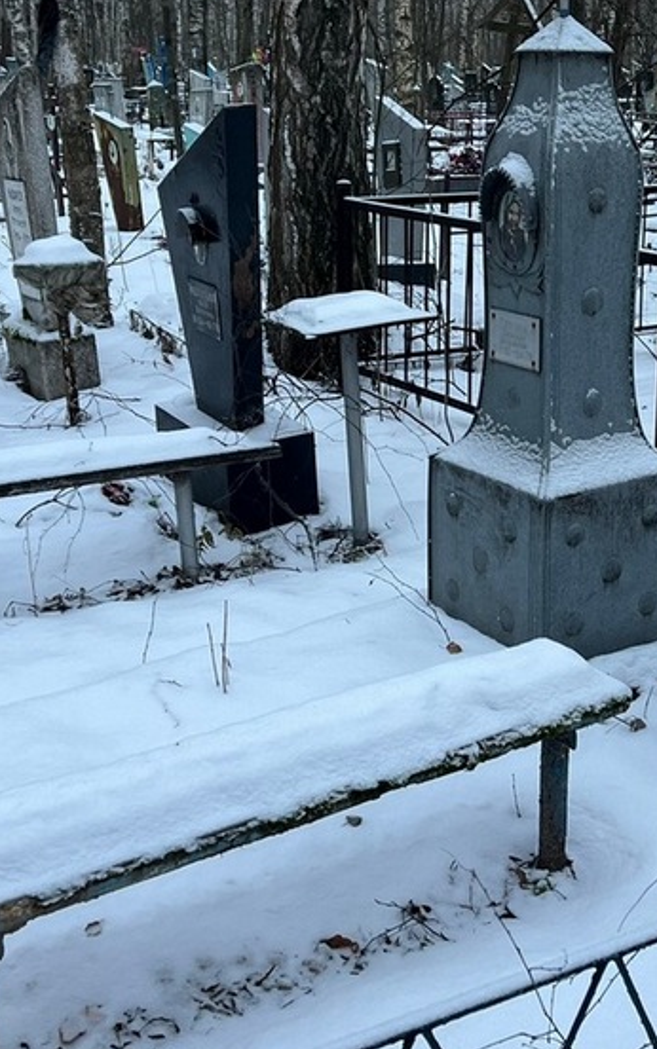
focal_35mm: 51
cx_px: 496
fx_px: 1460
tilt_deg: -11.4
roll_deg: -0.6
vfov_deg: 39.4
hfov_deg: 25.1
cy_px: 412
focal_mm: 5.7
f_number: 1.5
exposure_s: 1/121
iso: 100
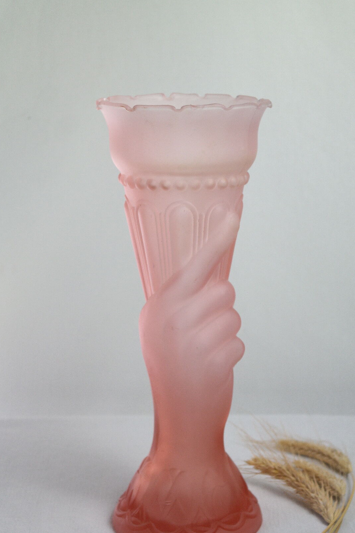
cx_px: 186
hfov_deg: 18.4
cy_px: 278
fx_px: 1094
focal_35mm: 74
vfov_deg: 27.3
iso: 400
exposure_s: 1/80
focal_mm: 45
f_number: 5.6
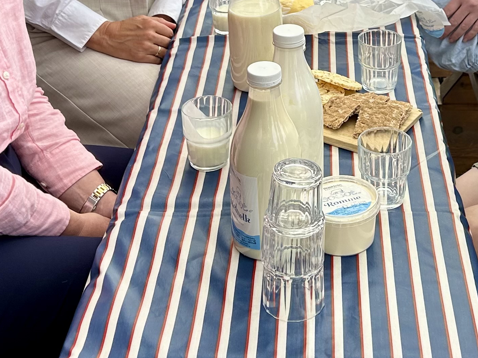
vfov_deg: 19.1
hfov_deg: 26.2
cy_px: -37
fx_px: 1022
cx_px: 316
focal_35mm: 74
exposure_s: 1/743
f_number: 1.5
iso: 50
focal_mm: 5.7
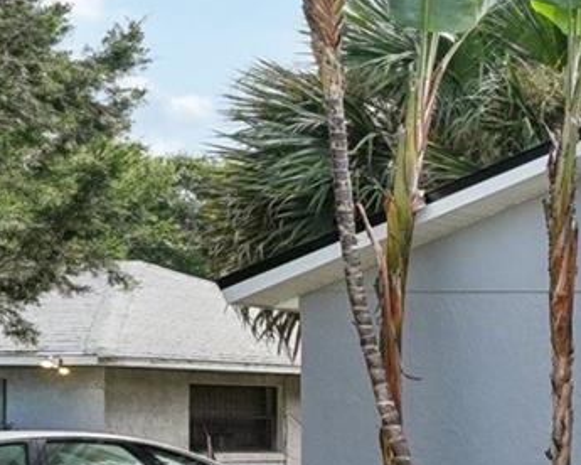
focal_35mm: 61
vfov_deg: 24.4
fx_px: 1049
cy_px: 401
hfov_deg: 16.4
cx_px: 1317
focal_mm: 14
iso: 400
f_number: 8
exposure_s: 1/500
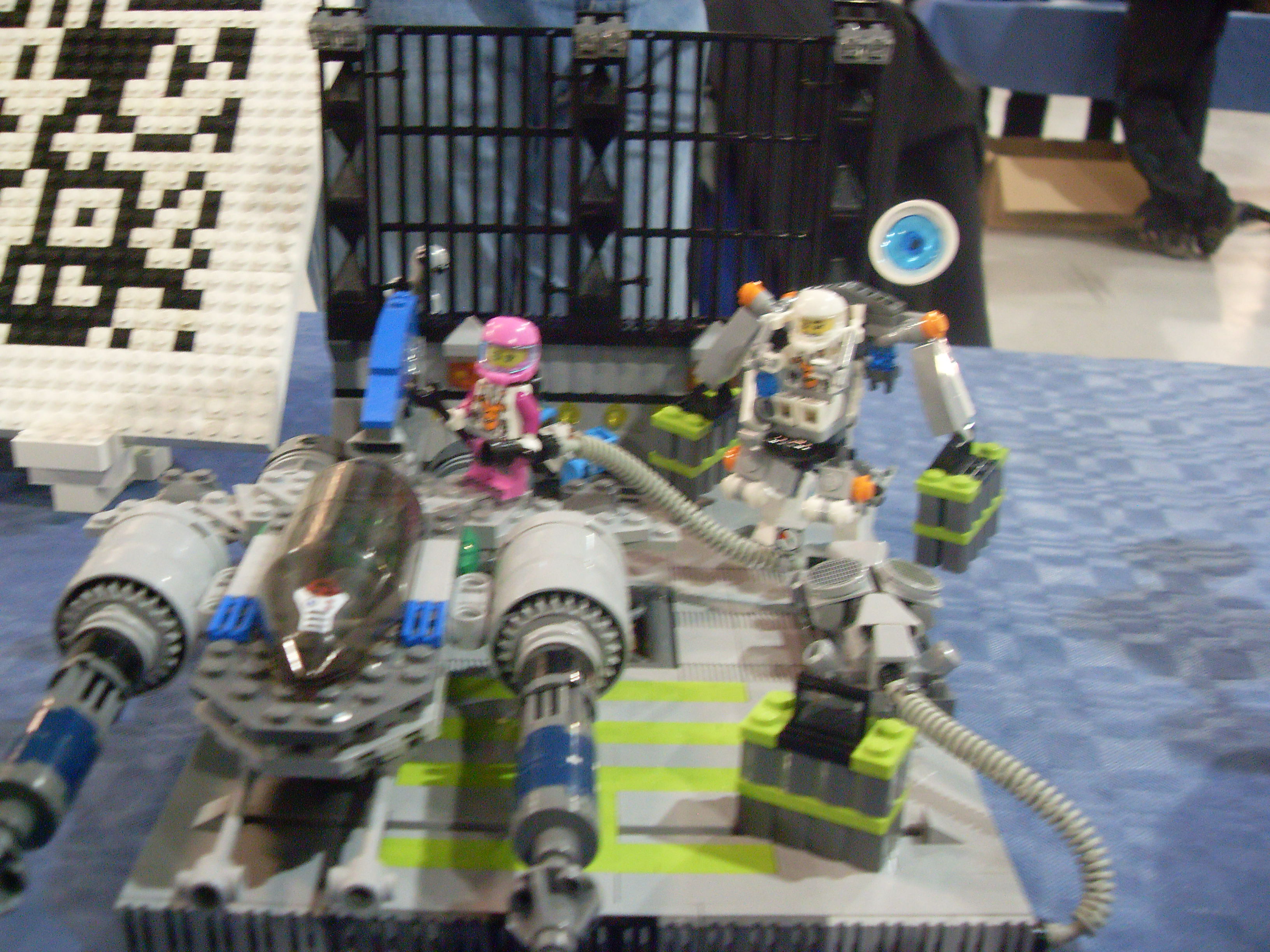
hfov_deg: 50.1
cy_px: 476
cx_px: 635
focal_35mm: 37
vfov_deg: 38.7
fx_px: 1357
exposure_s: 1/8
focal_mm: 6.3
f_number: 2.8
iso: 200
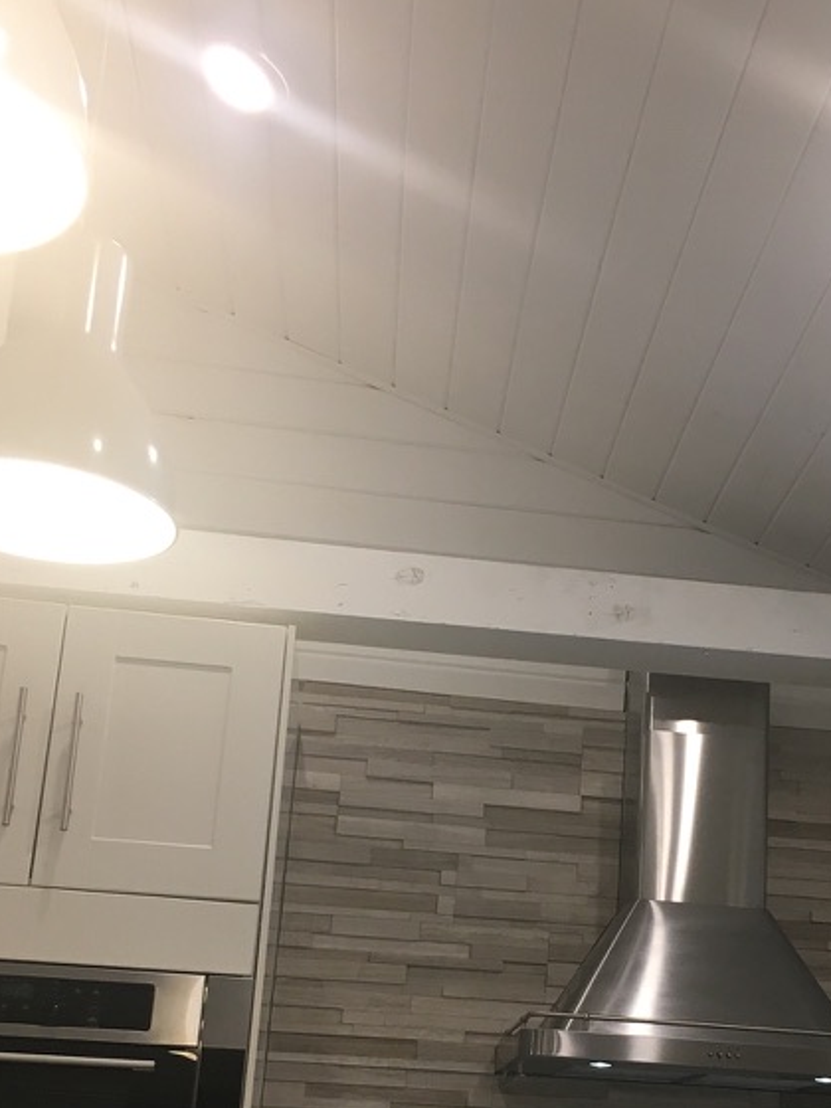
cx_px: 619
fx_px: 1696
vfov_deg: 35.6
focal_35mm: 53
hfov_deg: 27.2
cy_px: 787
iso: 50
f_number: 2.2
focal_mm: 4.15
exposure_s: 1/30
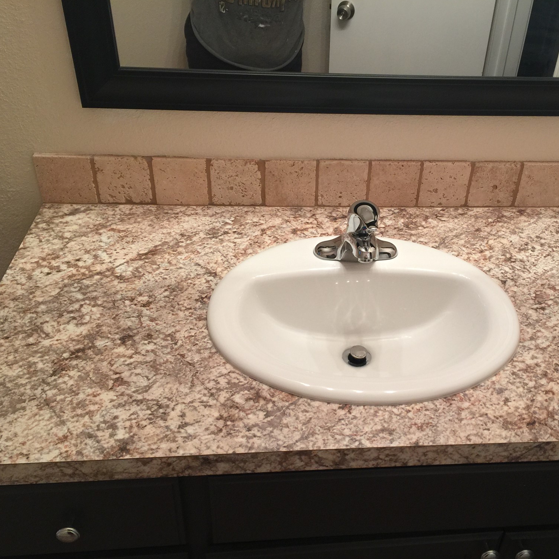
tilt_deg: -35.6
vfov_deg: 47.2
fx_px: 639
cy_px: 282
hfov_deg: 46.8
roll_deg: -4.3
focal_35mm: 35
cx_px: 351
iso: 40
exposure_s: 1/15
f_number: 2.2
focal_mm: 4.15
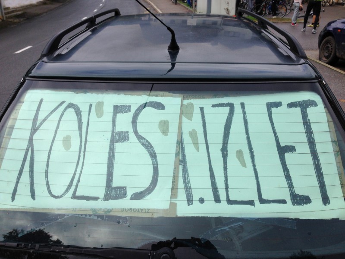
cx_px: 172
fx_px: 329
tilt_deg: -24.4
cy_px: 130
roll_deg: +2.2
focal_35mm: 33
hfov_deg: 55.4
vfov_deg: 42.9
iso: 50
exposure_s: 1/723
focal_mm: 4.12
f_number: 2.4
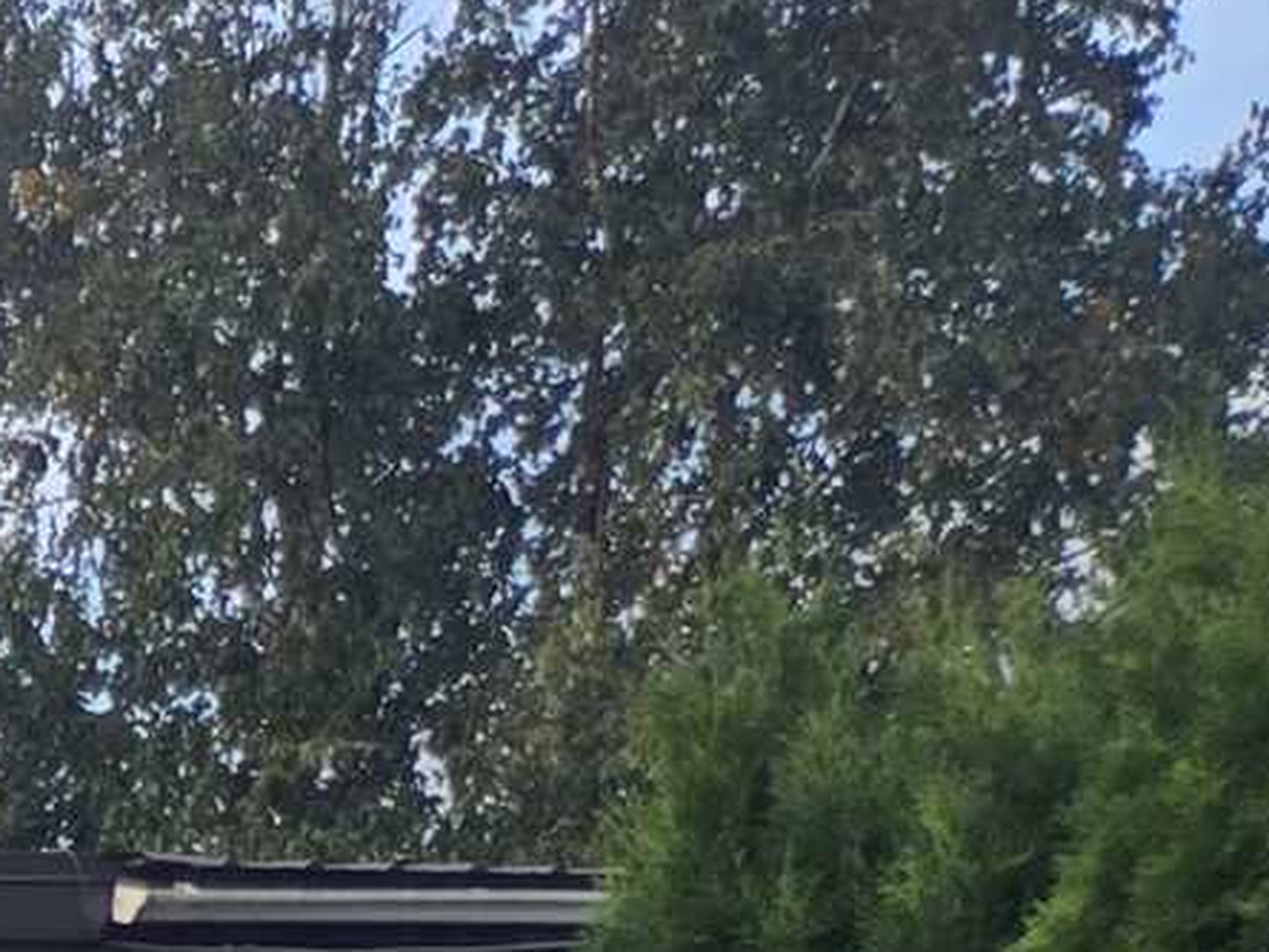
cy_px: 2133
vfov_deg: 8.6
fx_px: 5829
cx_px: -2918
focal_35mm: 159
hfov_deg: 9.1
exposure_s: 1/235
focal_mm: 5.4
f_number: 1.8
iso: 25
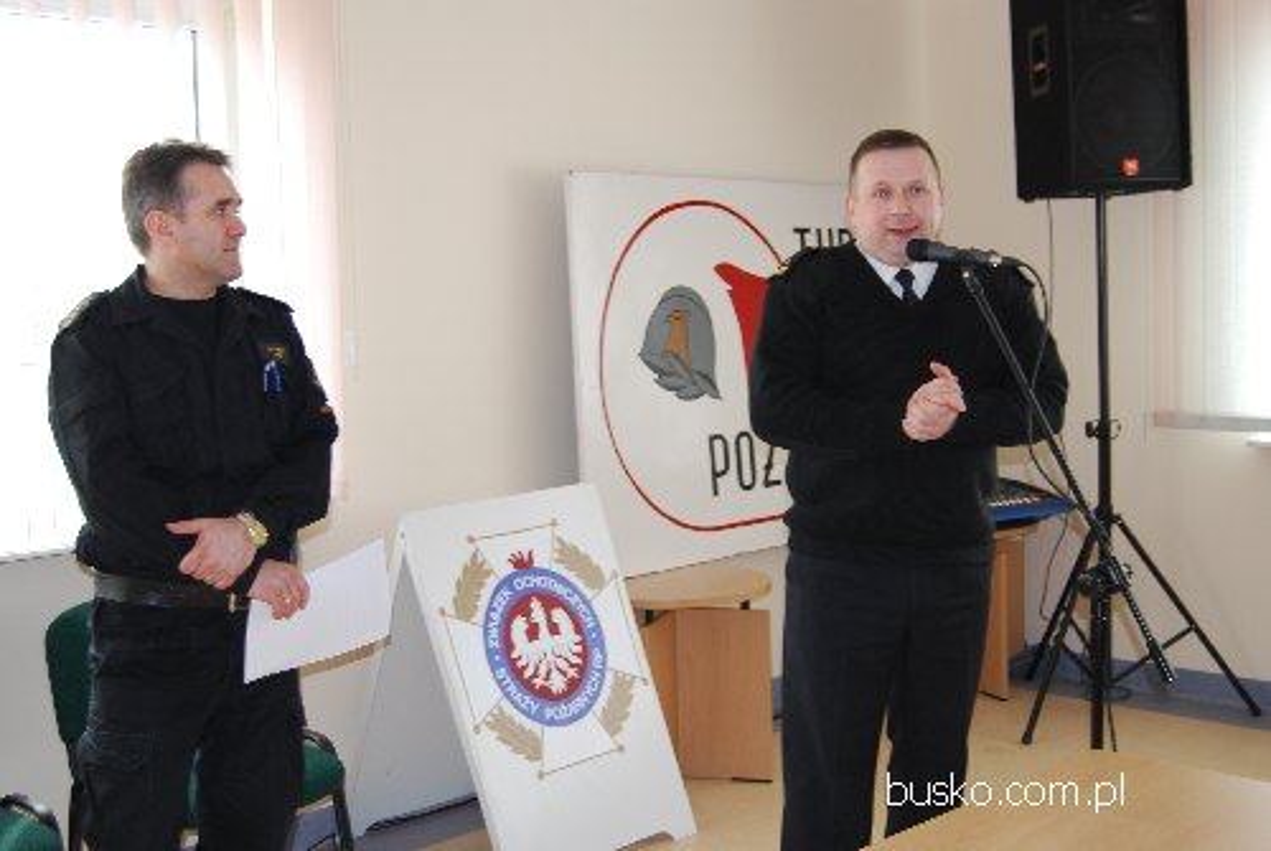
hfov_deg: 42.3
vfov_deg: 29.0
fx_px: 1644
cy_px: 426
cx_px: 636
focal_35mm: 46
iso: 200
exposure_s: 1/60
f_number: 4.5
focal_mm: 31
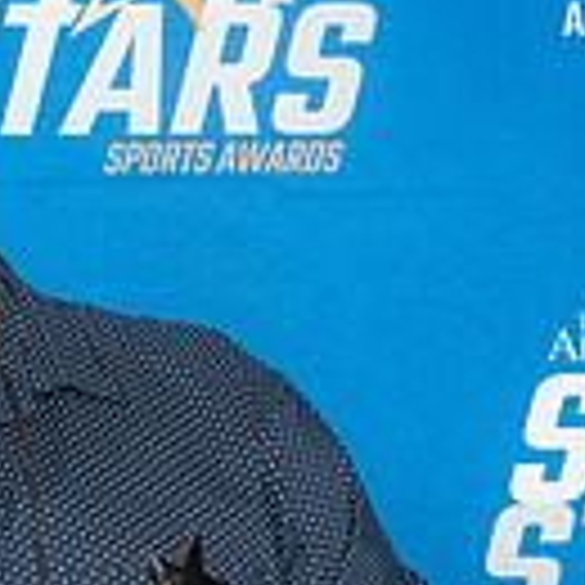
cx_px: -104
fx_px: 3633
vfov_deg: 9.2
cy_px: 254
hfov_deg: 9.1
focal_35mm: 190
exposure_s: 1/100
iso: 320
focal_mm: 50
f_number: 7.1
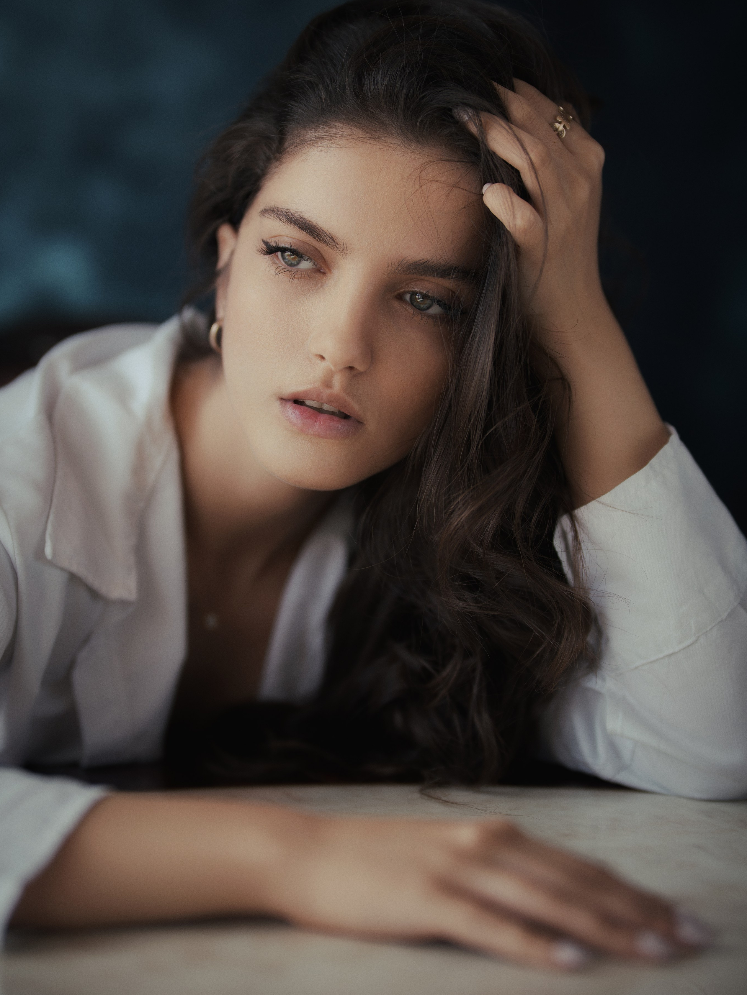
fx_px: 2676
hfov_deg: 15.9
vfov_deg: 21.1
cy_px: 444
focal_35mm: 93
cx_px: 372
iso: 125
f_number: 1.8
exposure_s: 1/800
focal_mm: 85
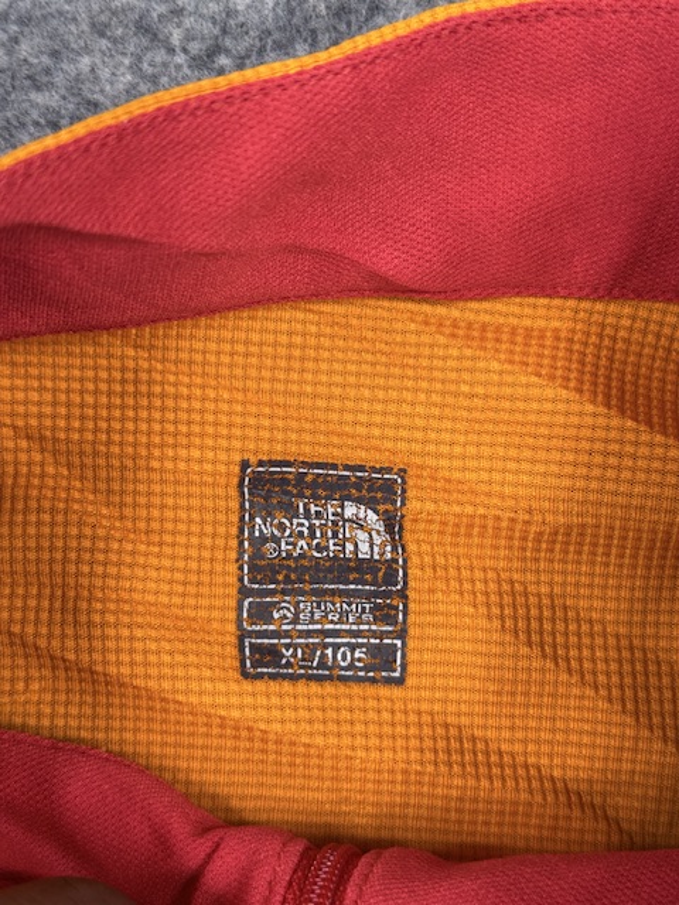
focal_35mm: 48
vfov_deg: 39.7
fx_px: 1255
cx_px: 340
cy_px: 452
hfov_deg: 30.3
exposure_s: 1/100
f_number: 1.78
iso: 80
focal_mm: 6.76
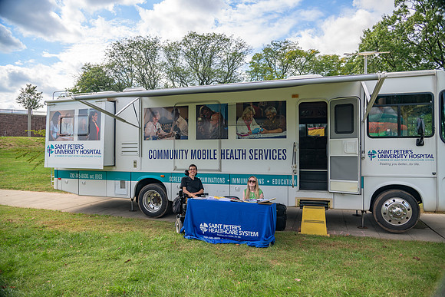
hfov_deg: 73.7
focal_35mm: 24
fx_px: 297
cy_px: 148
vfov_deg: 53.2
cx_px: 222
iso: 64
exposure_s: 1/160
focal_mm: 24
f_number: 4
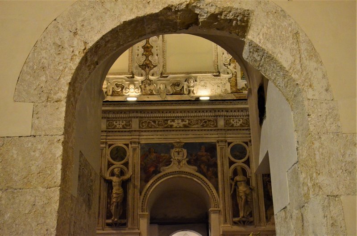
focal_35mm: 45
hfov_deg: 43.7
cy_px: 118
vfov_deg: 29.7
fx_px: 445
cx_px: 178
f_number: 8
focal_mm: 30
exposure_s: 1/50
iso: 6400
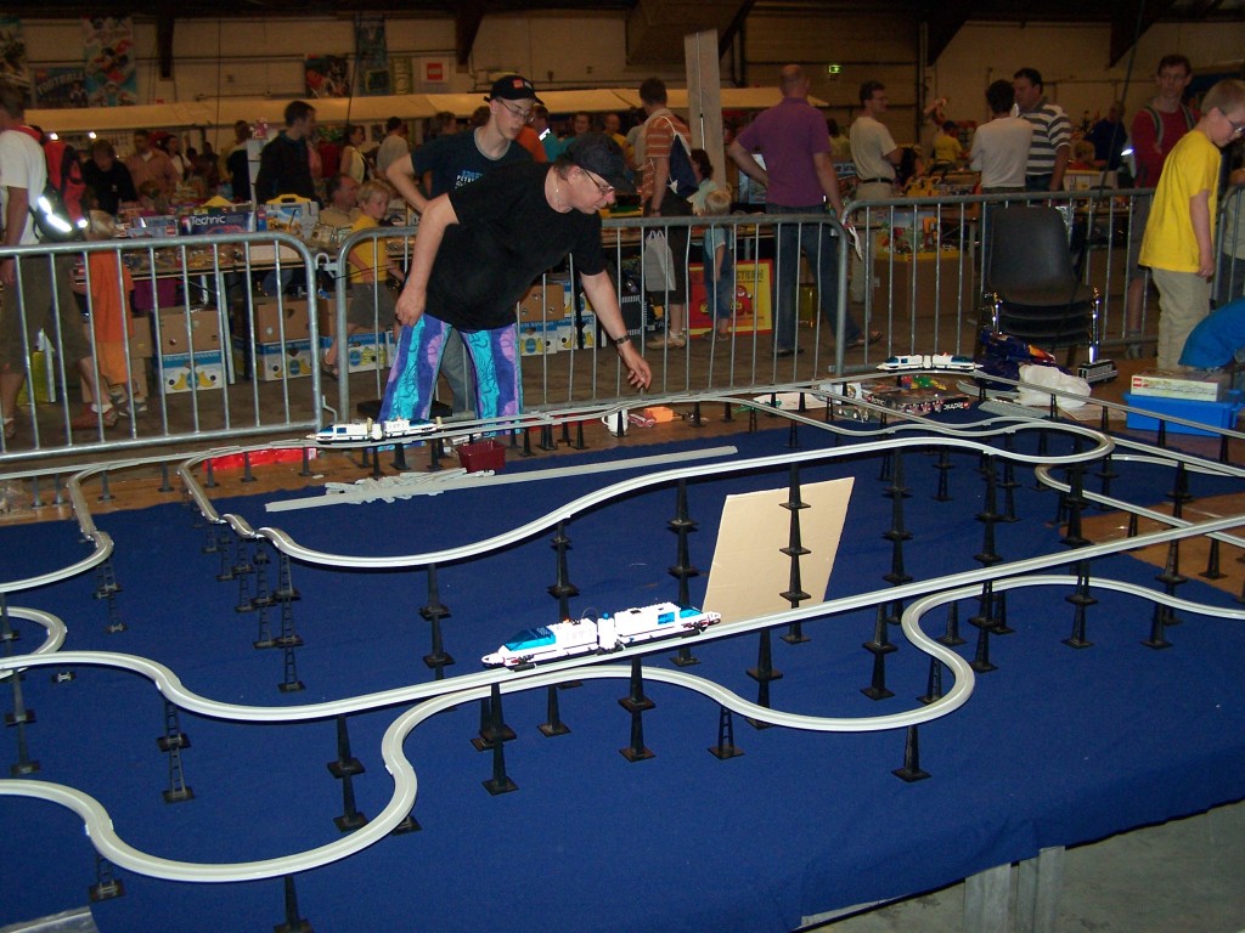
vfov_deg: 37.7
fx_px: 1367
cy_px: 466
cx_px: 622
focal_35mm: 38
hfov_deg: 49.0
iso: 140
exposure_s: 1/60
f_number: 2.8
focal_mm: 6.3
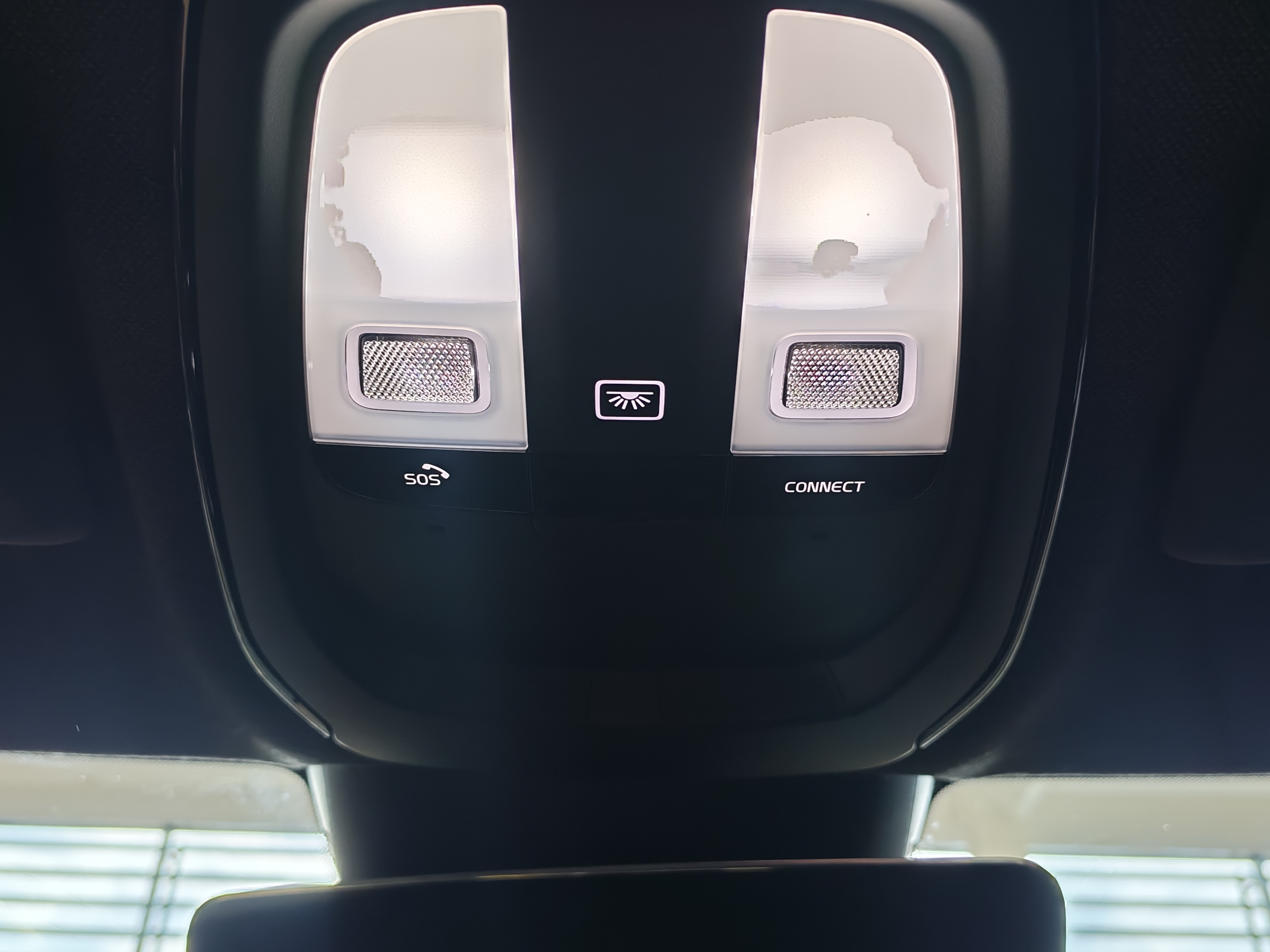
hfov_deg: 55.4
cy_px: 476
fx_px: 1211
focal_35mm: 33
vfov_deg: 42.9
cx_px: 635
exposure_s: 1/100
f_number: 1.9
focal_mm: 6.12
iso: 200
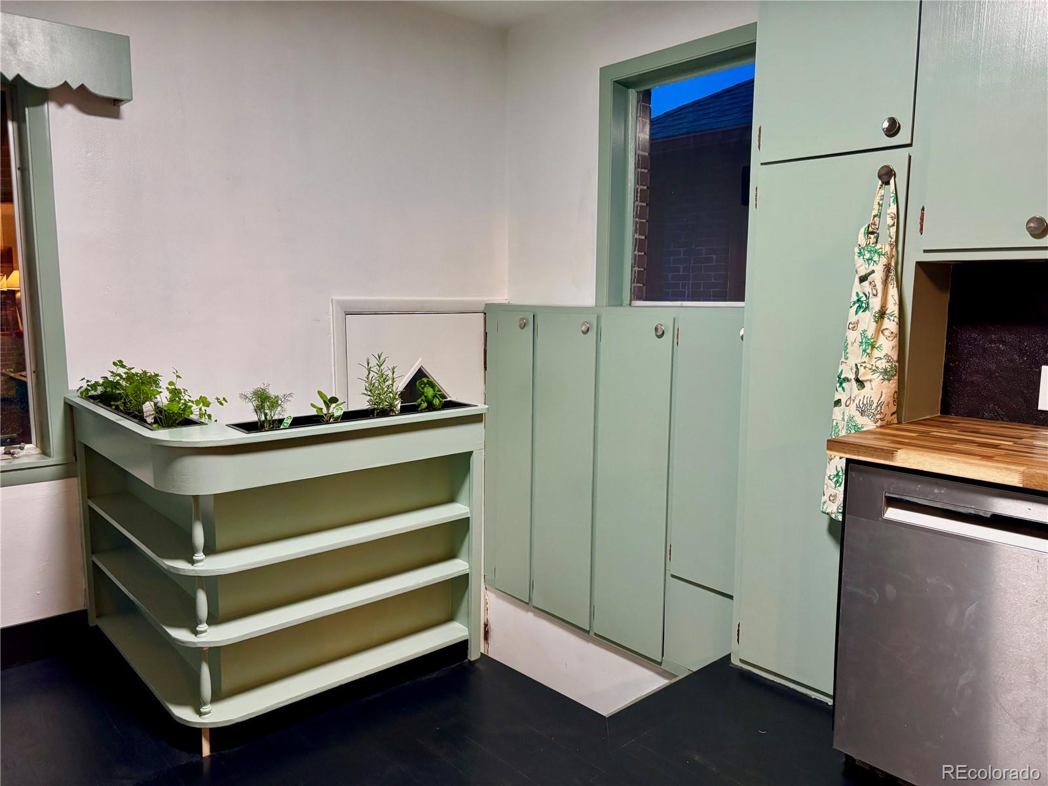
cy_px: 393
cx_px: 524
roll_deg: -0.1
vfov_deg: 53.1
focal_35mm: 26
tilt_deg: -7.8
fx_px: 787
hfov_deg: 67.3
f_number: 1.6
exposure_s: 1/60
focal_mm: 5.96
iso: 320
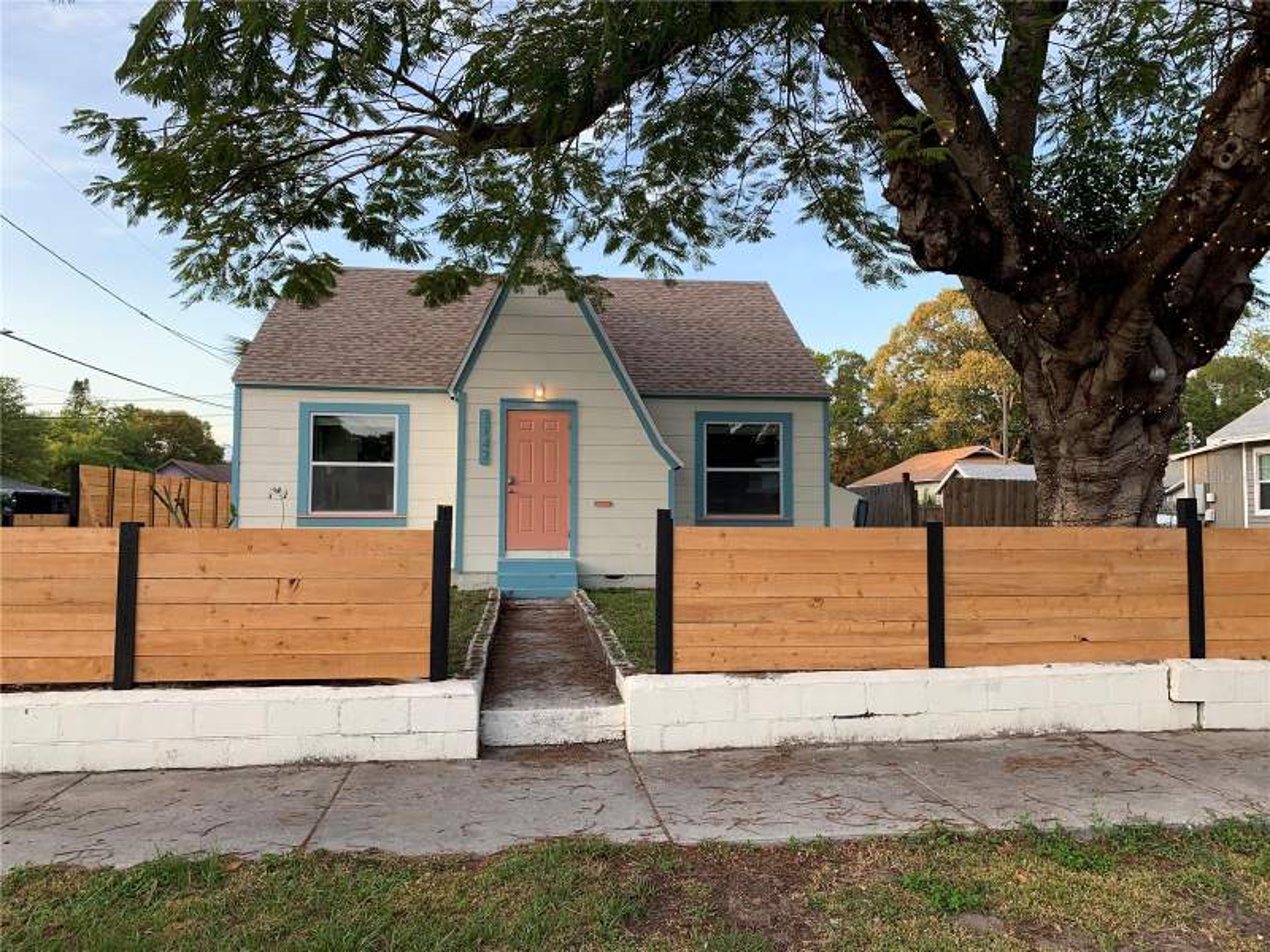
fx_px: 954
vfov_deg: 53.1
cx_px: 635
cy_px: 476
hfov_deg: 67.3
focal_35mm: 26
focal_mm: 4.25
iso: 25
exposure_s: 1/154
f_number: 1.8
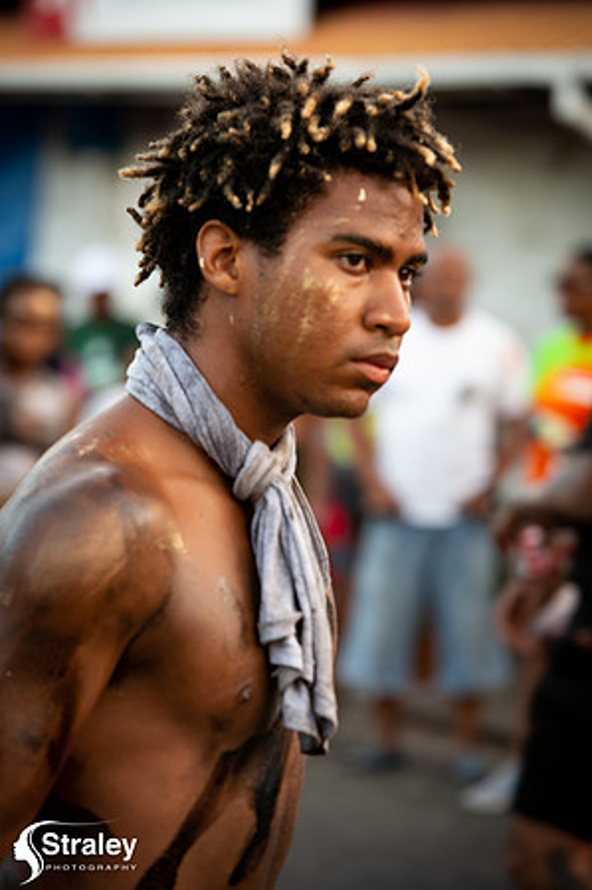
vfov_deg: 12.9
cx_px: 296
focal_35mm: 160
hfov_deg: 8.6
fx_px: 3956
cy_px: 445
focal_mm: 160
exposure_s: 1/200
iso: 720
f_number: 5
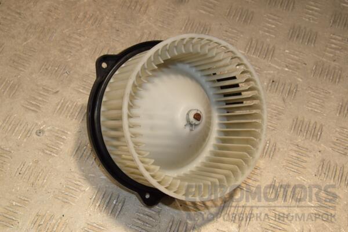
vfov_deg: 23.8
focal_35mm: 57
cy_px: 116
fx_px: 551
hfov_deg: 35.1
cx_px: 174
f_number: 9
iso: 800
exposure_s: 1/200
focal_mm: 38
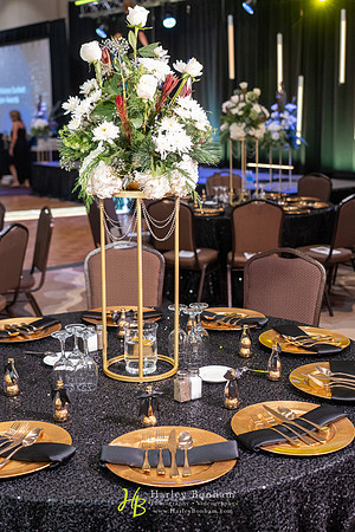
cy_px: 266
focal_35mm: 47
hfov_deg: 28.6
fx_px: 695
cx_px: 178
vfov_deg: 41.9
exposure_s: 1/125
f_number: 4
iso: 3200
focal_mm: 47
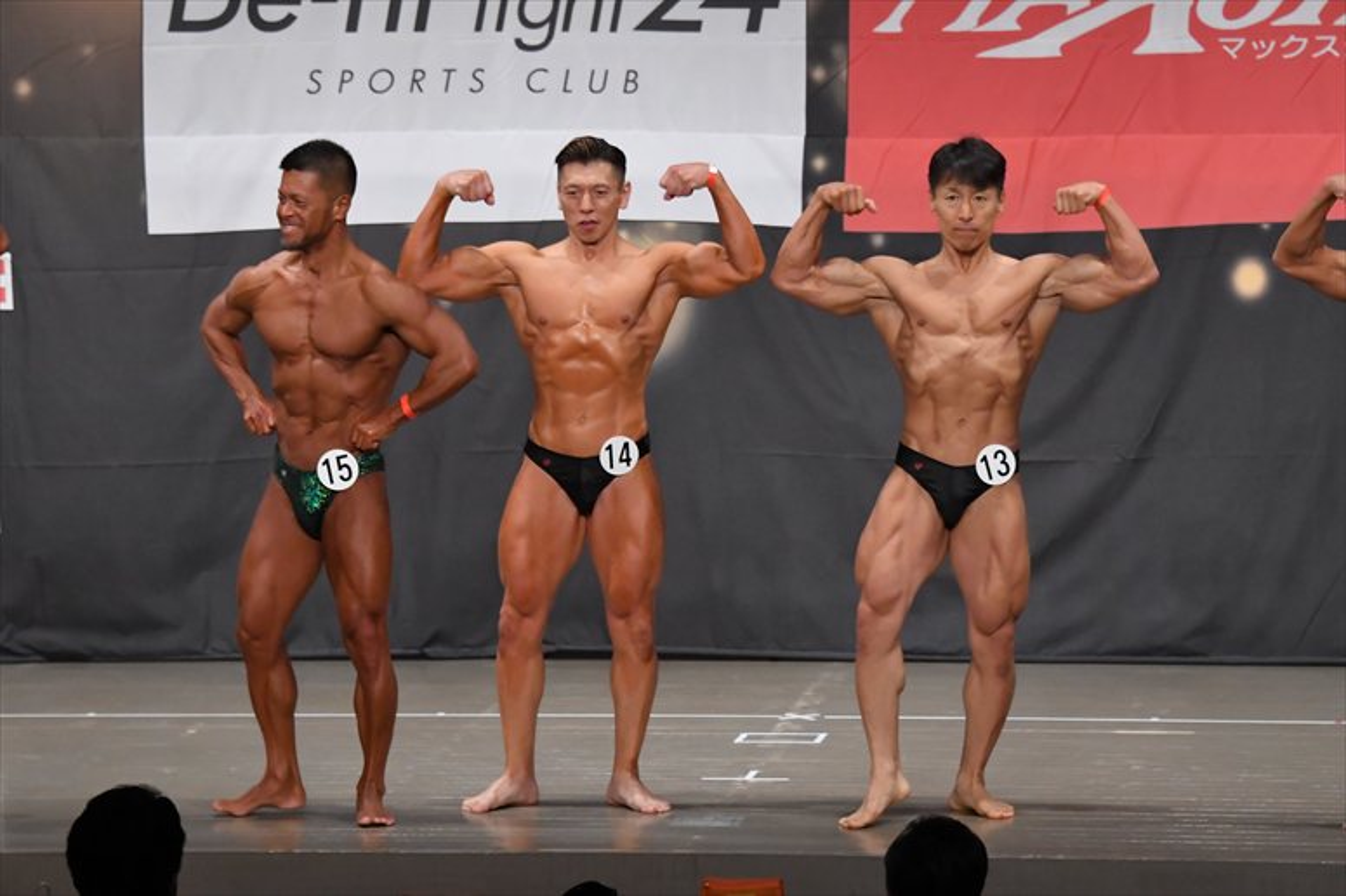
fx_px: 6503
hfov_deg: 11.8
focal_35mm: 174
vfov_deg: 7.9
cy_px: 448
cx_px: 673
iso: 5000
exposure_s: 1/400
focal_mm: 116
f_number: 5.6
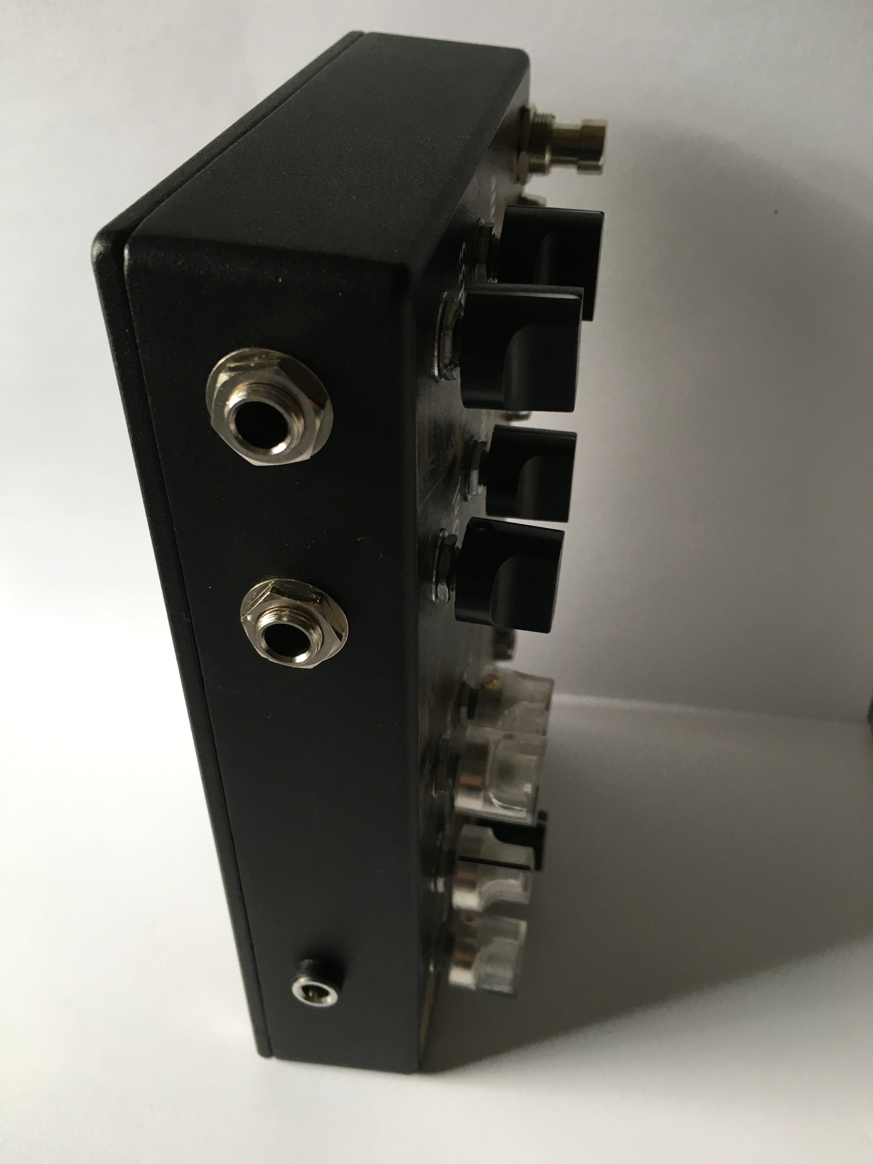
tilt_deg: -37.9
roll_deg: +2.5
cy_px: 582
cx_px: 436
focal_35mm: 29
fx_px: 975
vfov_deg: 61.7
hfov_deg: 48.2
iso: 64
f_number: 2.2
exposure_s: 1/30
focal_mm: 4.15
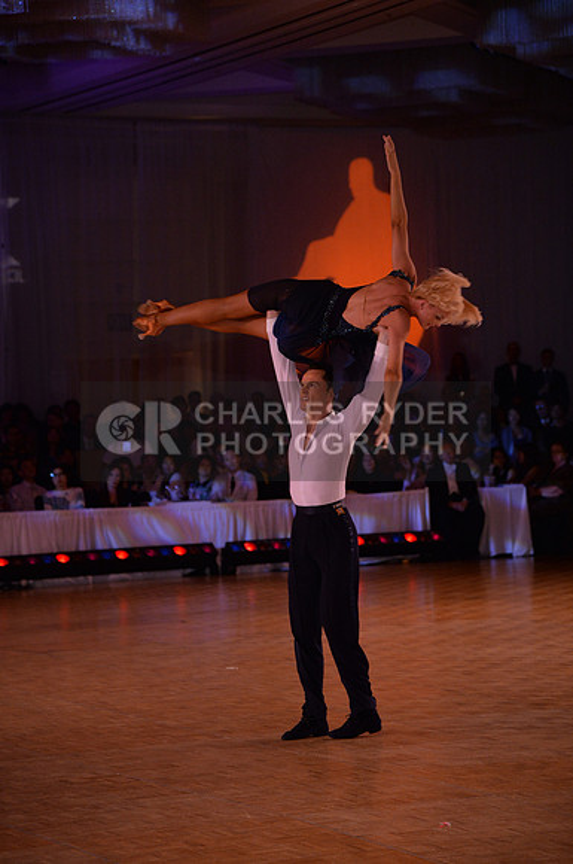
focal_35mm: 120
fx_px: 2873
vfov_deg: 17.1
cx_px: 286
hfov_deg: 11.4
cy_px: 432
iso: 1600
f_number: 4
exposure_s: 1/250
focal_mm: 120
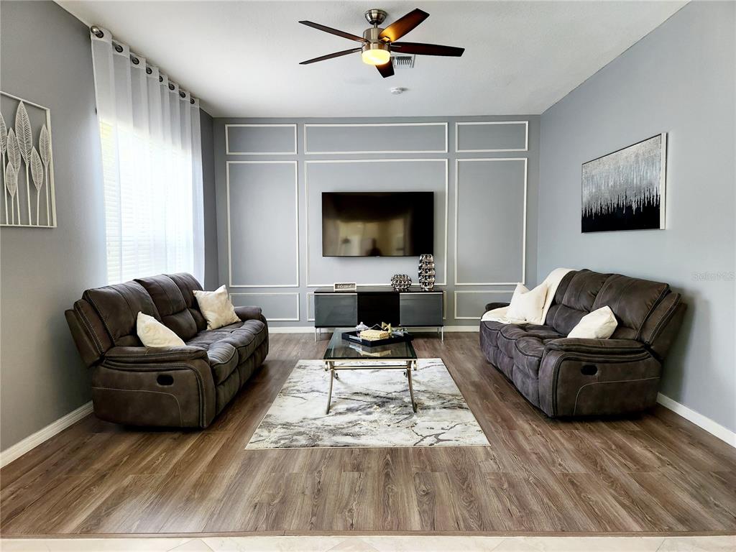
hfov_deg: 73.9
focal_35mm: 23
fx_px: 489
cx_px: 368
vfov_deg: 58.9
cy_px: 276
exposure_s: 1/182
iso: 200
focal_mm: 5.4
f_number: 1.8
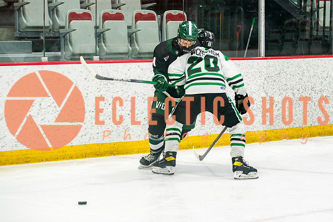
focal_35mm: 152
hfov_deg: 13.5
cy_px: 89
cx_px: 201
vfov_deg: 9.0
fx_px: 1406
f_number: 3.2
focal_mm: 110
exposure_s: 1/640
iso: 640
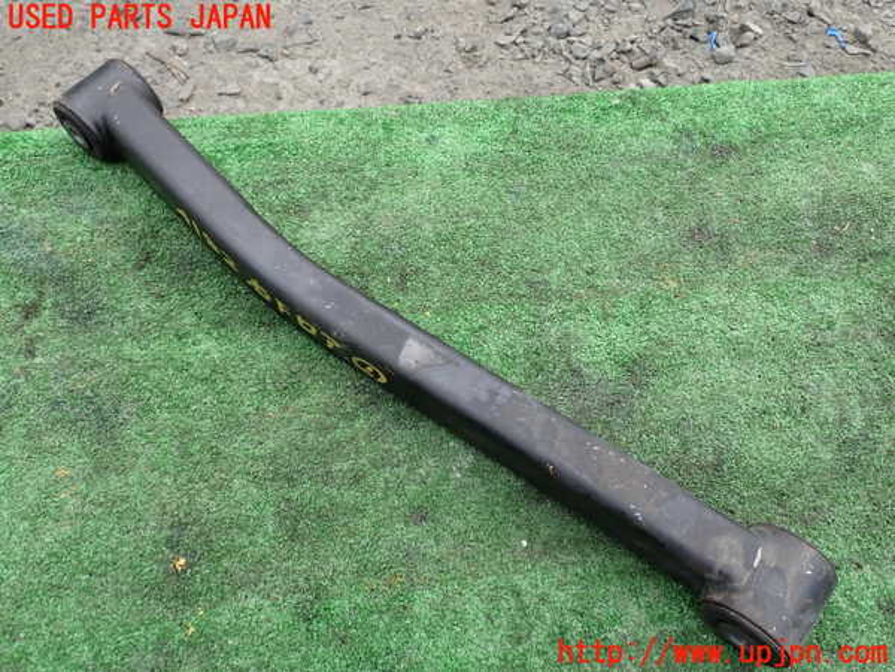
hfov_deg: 60.0
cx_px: 448
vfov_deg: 46.8
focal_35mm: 30
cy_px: 336
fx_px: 776
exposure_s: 1/100
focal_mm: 5.4
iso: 100
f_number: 3.2
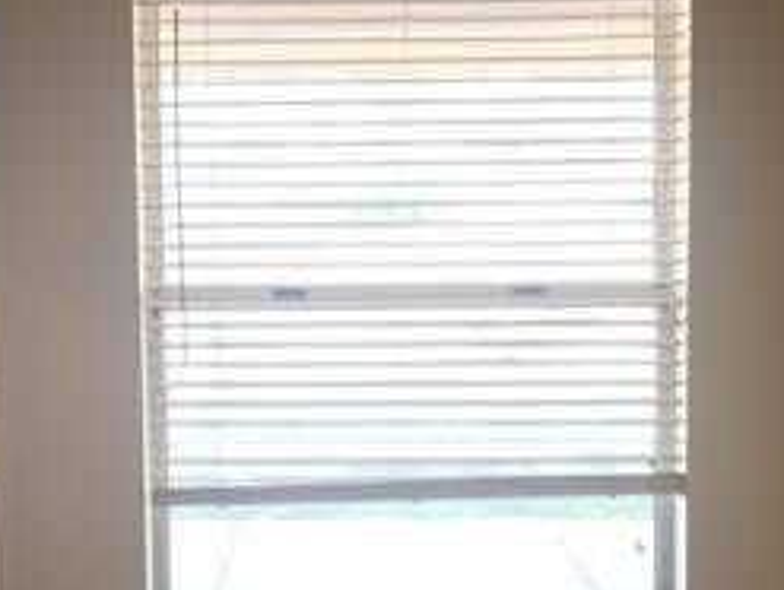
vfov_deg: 19.7
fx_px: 1701
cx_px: 260
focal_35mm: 75
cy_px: 343
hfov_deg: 25.8
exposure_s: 1/30
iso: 80
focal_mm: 4.15
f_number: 2.2
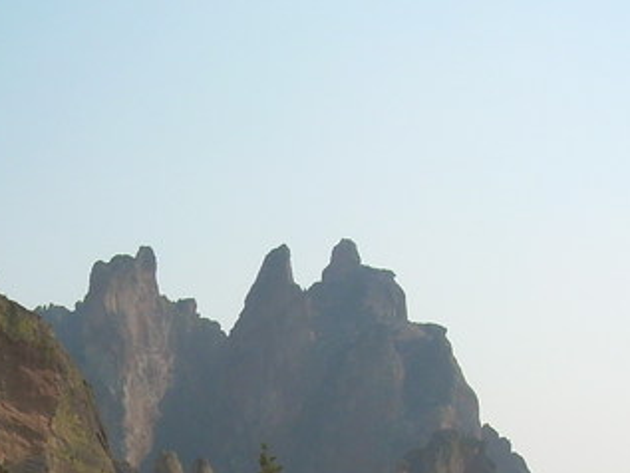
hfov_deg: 18.0
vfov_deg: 13.1
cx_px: 210
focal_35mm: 109
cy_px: 612
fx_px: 1985
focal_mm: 6.3
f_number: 4.6
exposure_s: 1/594
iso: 50
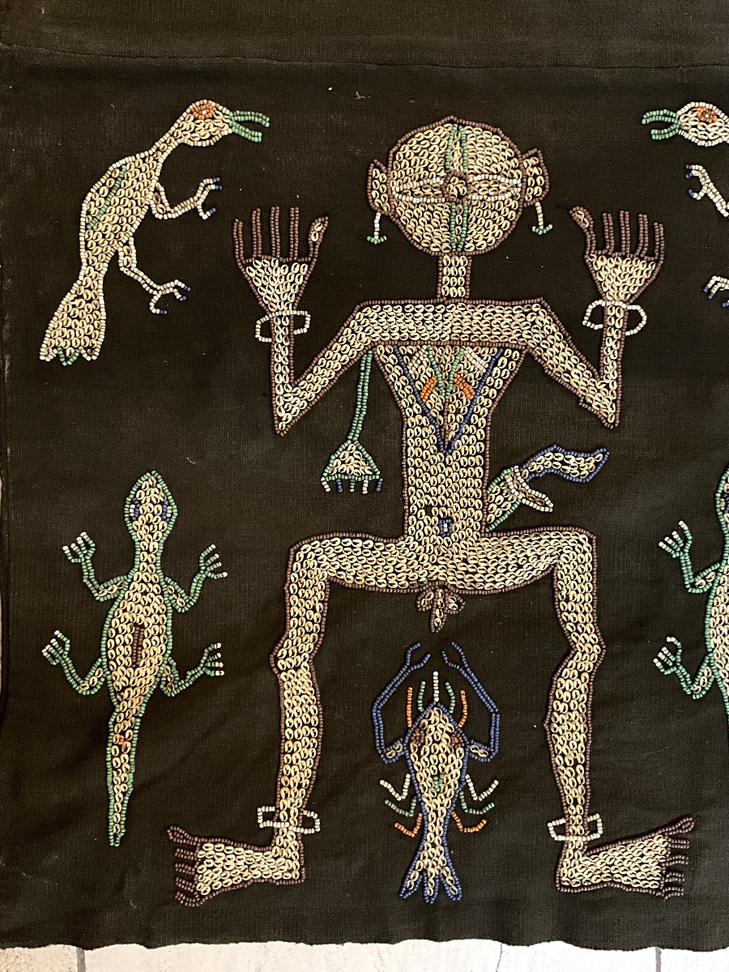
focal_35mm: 29
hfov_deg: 48.2
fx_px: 814
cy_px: 486
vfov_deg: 61.7
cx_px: 364
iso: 640
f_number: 1.8
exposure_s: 1/28
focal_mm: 3
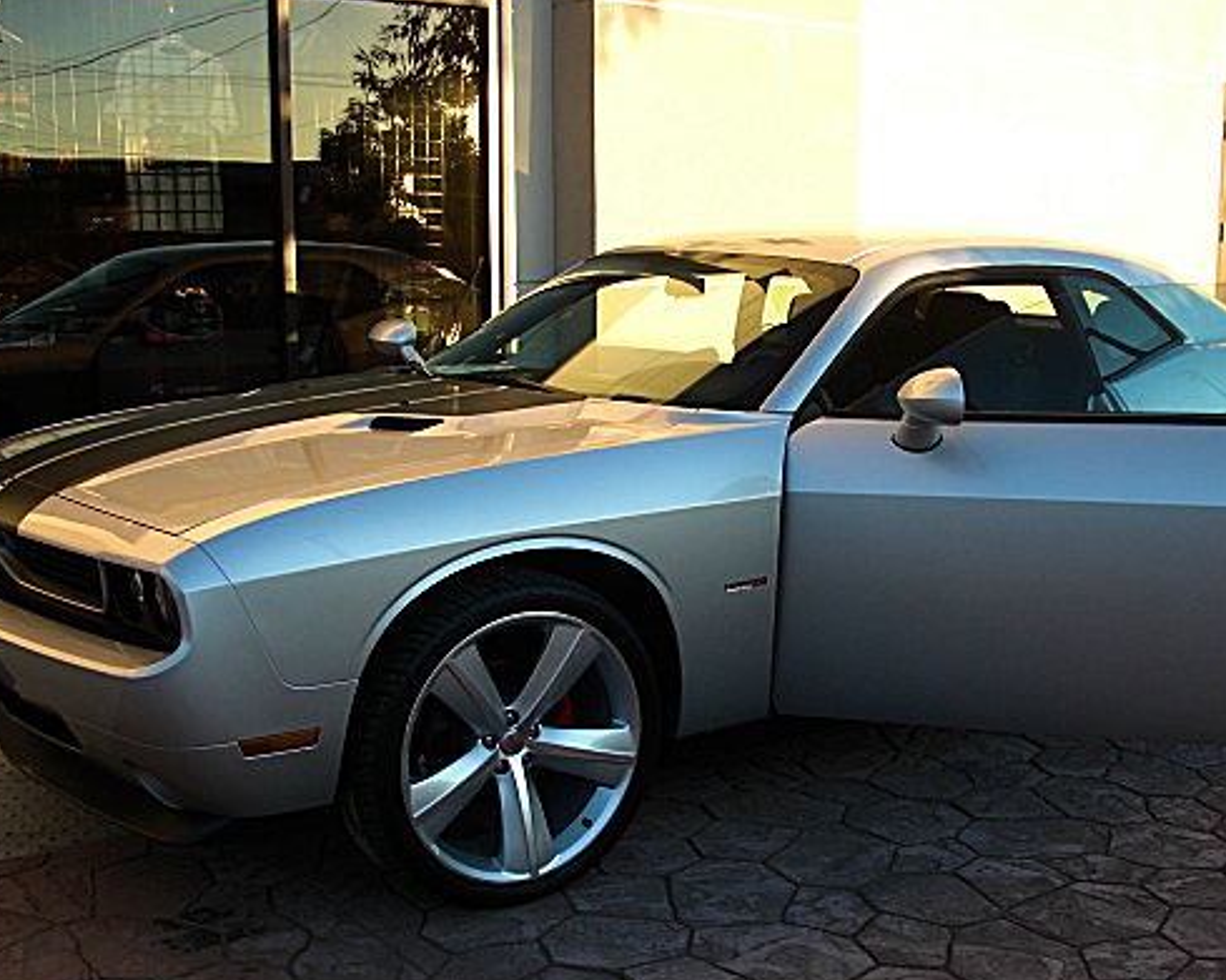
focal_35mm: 46
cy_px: 574
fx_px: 1669
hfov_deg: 40.3
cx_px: 684
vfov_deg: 32.7
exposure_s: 1/160
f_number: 2.8
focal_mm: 6.3
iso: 50
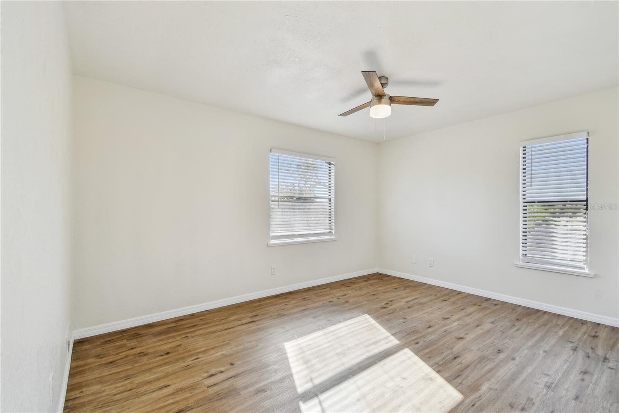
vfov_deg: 77.3
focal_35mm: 15
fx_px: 258
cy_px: 206
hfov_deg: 100.4
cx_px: 310
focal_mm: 10
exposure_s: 1/125
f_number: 7.1
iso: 100
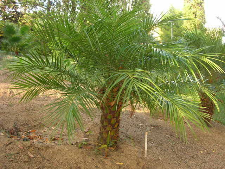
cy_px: 84
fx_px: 247
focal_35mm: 38
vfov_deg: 37.7
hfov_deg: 49.0
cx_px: 112
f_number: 2.8
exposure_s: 1/51.4
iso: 64
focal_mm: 7.8
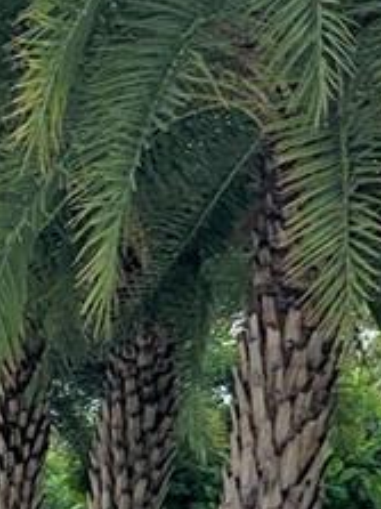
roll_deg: -2.6
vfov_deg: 14.1
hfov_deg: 10.0
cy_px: 173
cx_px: 710
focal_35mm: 140
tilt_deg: +11.7
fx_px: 2057
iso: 25
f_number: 1.8
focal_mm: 4.25
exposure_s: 1/1447
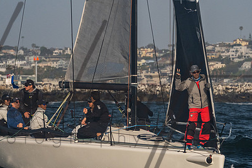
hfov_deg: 6.7
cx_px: 170
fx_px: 2150
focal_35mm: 307
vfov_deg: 4.5
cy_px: 45
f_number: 8
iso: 400
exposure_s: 1/1250
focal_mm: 145
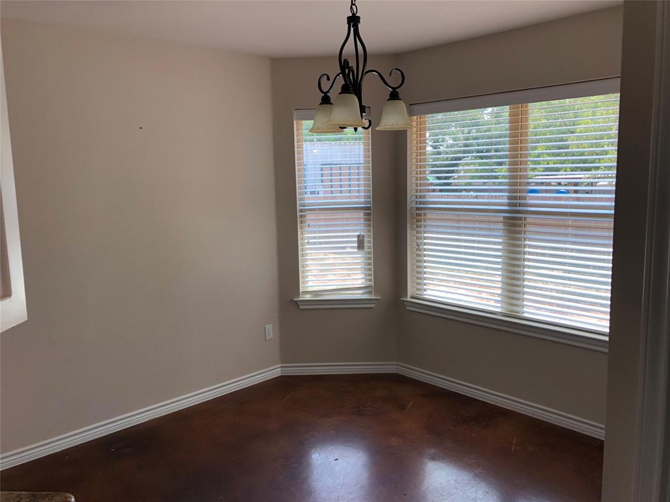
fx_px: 542
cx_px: 335
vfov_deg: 49.7
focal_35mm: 28
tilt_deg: -8.5
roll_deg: +2.3
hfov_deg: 63.4
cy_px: 251
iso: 32
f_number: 1.8
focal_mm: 4
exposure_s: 1/120
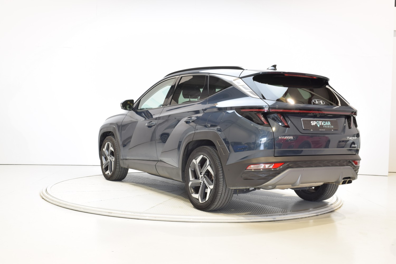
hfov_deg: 45.0
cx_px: 198
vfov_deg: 30.8
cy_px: 132
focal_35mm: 44
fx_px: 478
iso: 100
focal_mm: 29
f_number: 14
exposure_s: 1
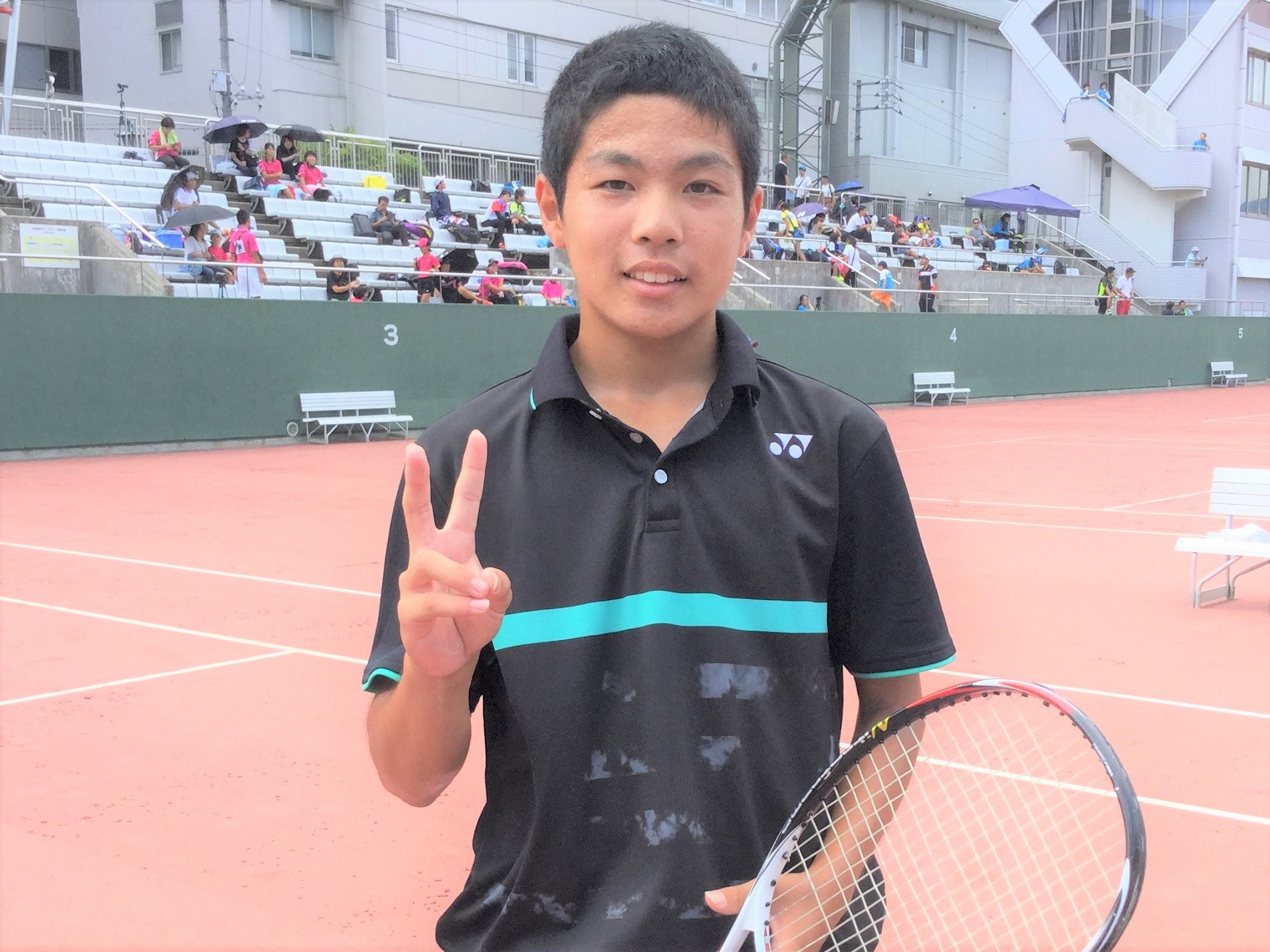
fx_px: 1137
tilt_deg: -10.0
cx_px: 635
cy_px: 476
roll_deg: -0.5
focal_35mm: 31
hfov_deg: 58.4
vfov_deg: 45.4
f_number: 2.4
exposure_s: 1/503
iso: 25
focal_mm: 3.3
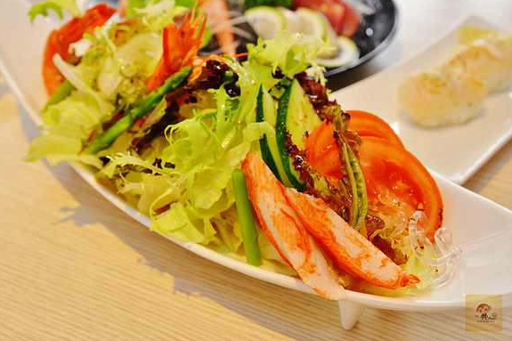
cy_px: 172
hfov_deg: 39.6
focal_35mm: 50
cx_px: 256
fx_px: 711
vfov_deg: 27.0
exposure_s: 1/125
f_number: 5.6
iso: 800
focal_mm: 32
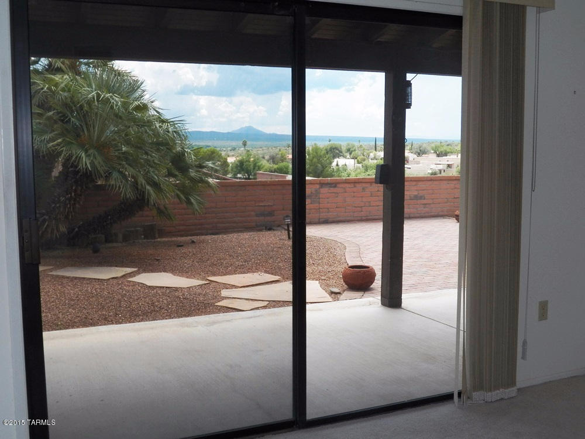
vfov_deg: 36.0
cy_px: 220
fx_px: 676
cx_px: 292
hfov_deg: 46.8
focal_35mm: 40
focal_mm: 7.1
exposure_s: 1/500
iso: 125
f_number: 4
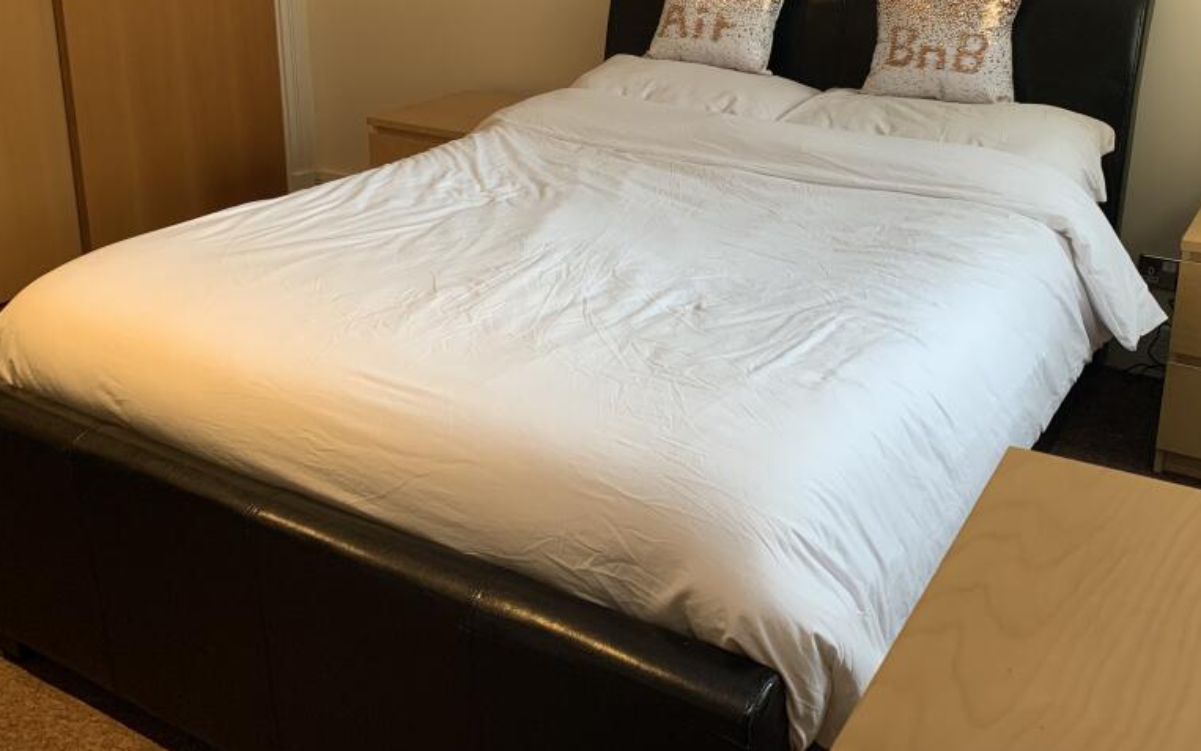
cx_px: 606
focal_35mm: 37
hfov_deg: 52.7
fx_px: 1211
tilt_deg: -18.2
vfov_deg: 33.9
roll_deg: +0.0
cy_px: 214
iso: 80
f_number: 1.8
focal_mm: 4.25
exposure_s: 1/50
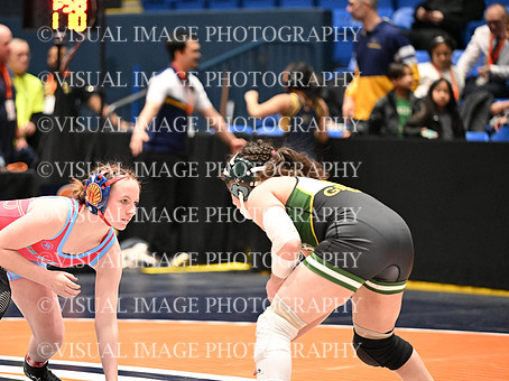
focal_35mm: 166
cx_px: 200
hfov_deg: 11.9
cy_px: 192
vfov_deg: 8.9
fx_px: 2440
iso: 8000
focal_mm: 135
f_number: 2.8
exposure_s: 1/960
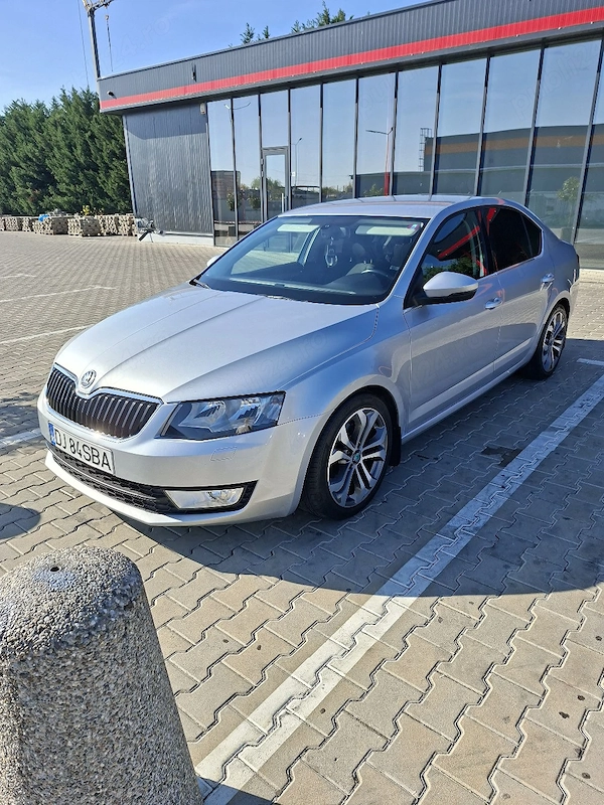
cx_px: 302
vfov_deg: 73.9
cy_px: 402
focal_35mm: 23
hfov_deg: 58.9
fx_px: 535
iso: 50
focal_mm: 5.54
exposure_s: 1/2000
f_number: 1.8
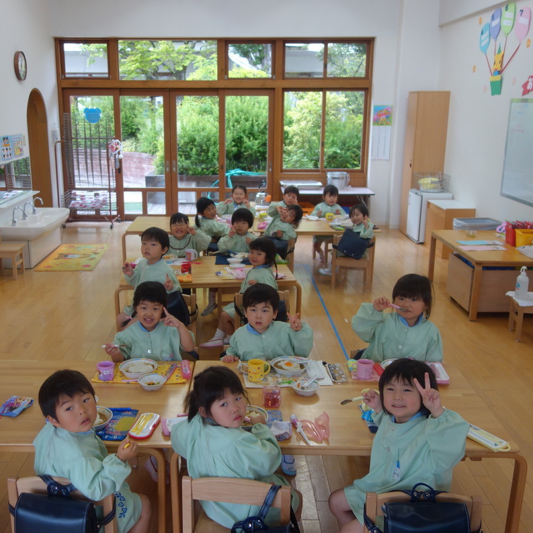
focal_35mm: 36
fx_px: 627
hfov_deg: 45.9
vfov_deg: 46.0
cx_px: 227
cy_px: 265
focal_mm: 10.4
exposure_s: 1/100
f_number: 1.8
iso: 125
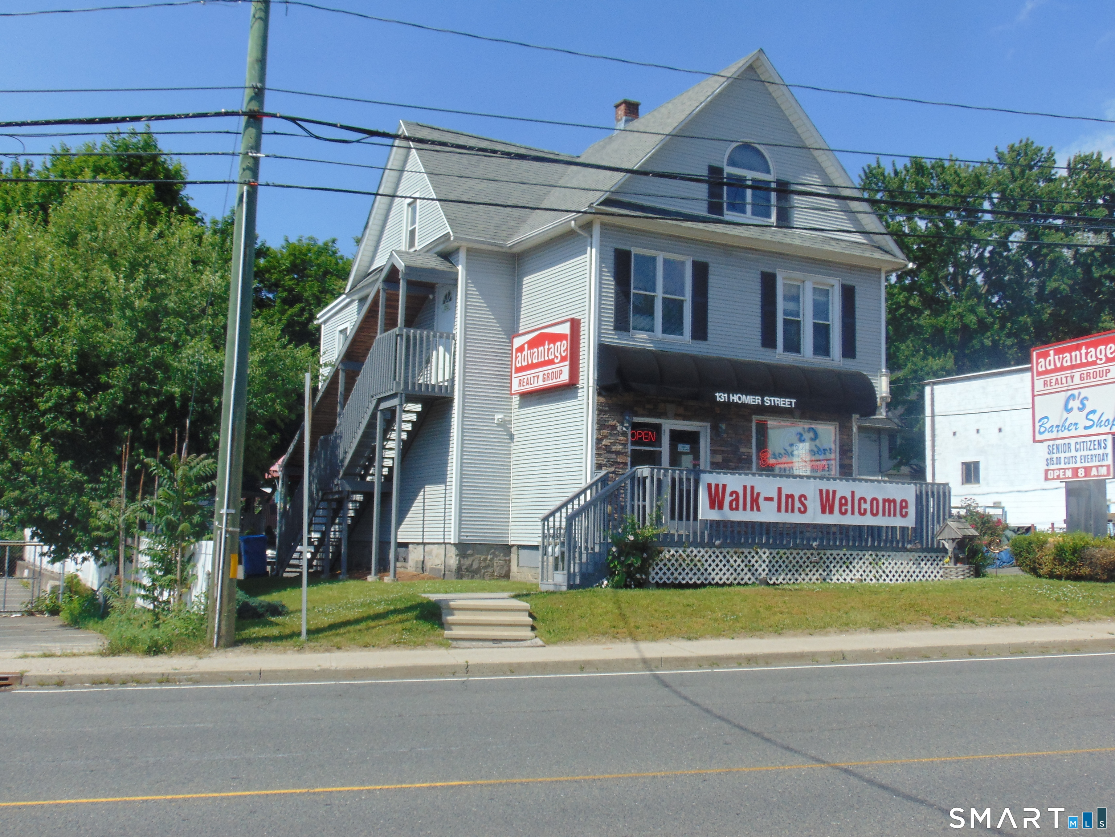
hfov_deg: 47.9
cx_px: 558
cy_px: 418
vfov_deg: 36.8
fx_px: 1256
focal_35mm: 39
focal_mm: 6.9
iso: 80
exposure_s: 1/200
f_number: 8.5
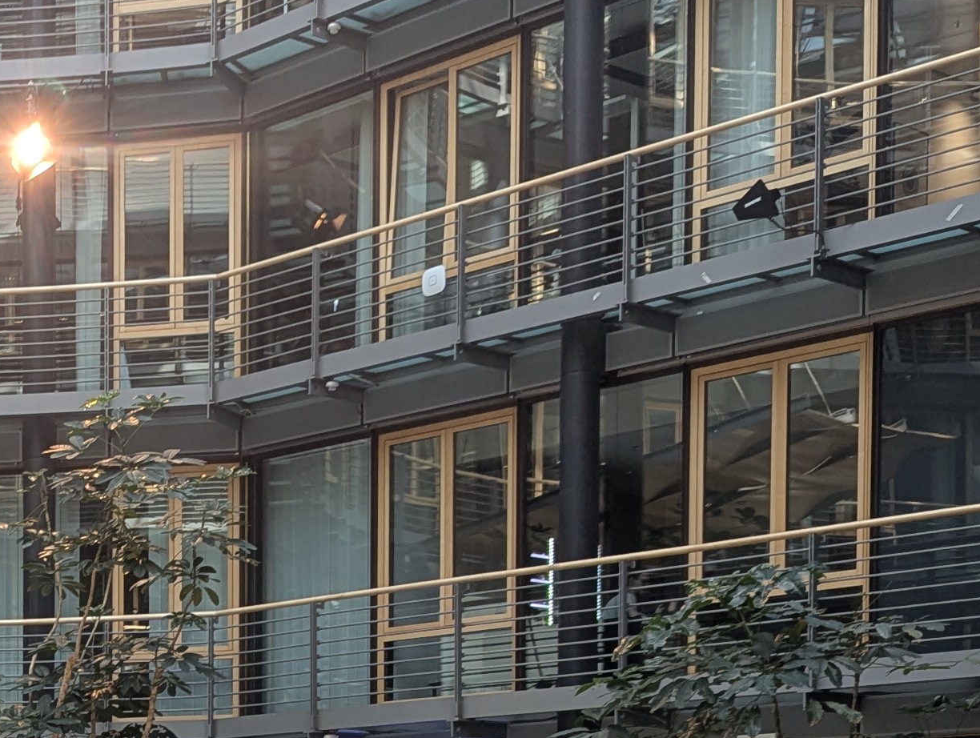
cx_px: -223
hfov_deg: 22.3
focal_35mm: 80
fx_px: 2268
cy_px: 919
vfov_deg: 17.5
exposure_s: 1/100
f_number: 1.85
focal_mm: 6.81
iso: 51
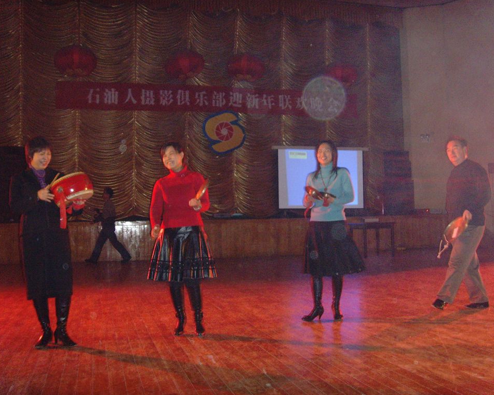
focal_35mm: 41
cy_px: 198
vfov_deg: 36.5
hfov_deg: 44.8
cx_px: 261
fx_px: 600
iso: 400
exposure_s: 1/45
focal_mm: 6.6
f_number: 3.5
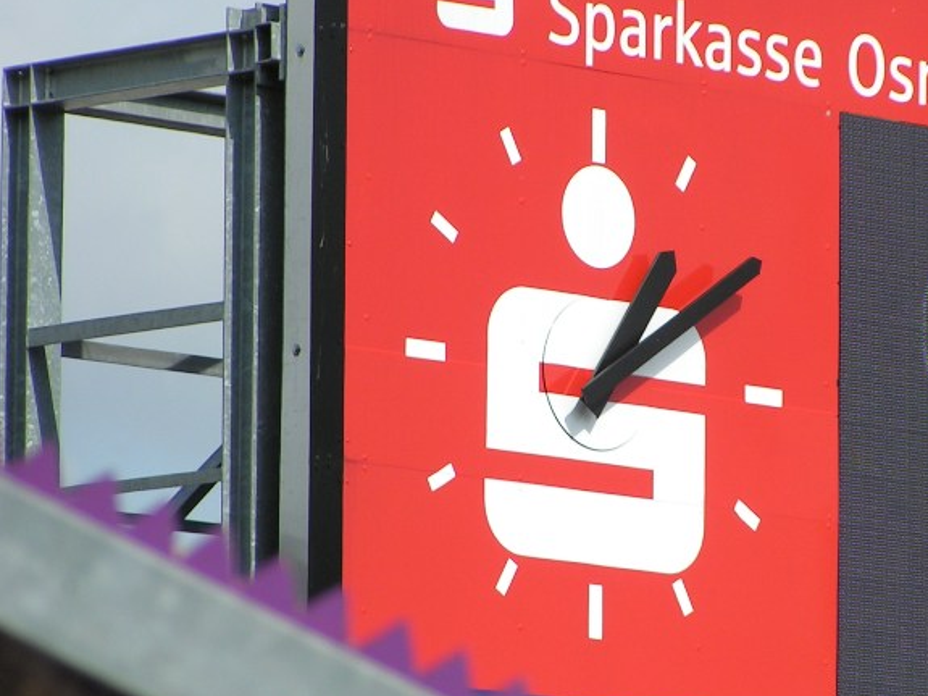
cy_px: 294
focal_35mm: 394
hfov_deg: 5.0
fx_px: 10560
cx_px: 607
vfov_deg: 3.8
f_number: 4
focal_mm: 43.3
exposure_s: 1/1000
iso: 50
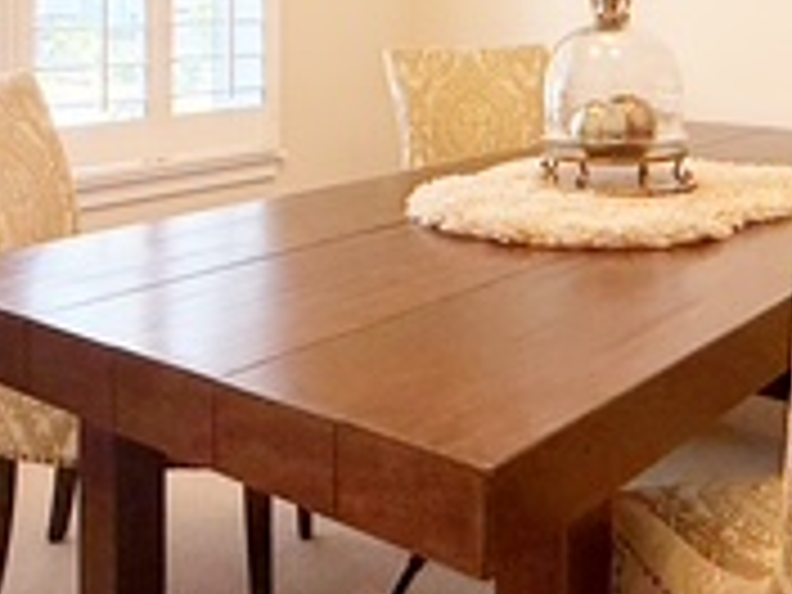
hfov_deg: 37.5
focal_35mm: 51
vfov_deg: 27.1
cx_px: 410
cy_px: 14
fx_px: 1167
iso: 100
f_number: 2.2
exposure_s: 1/120
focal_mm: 2.22
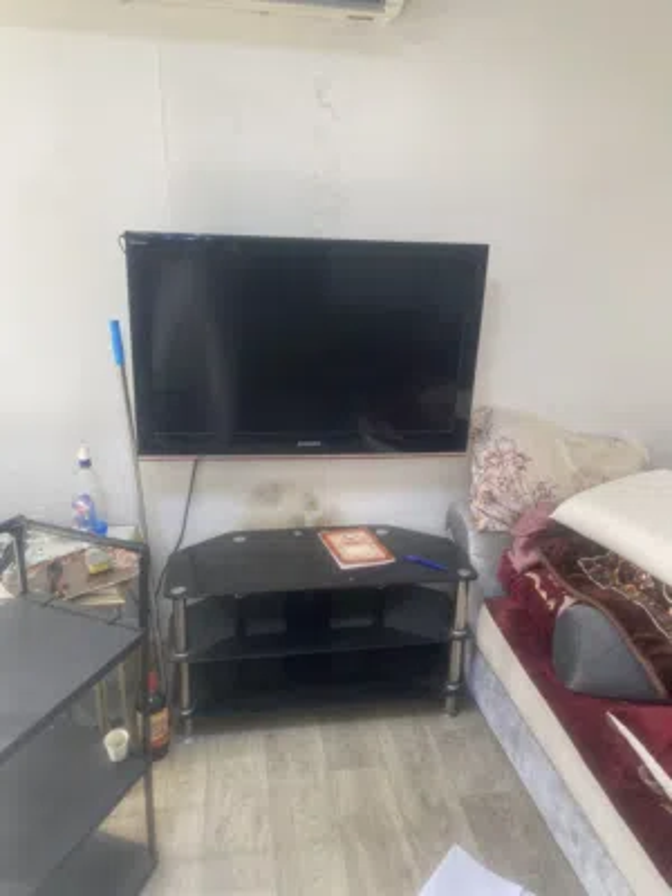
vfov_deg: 67.3
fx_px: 673
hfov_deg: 53.1
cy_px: 448
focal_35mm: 26
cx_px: 336
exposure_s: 1/122
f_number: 1.8
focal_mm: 4.25
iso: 64
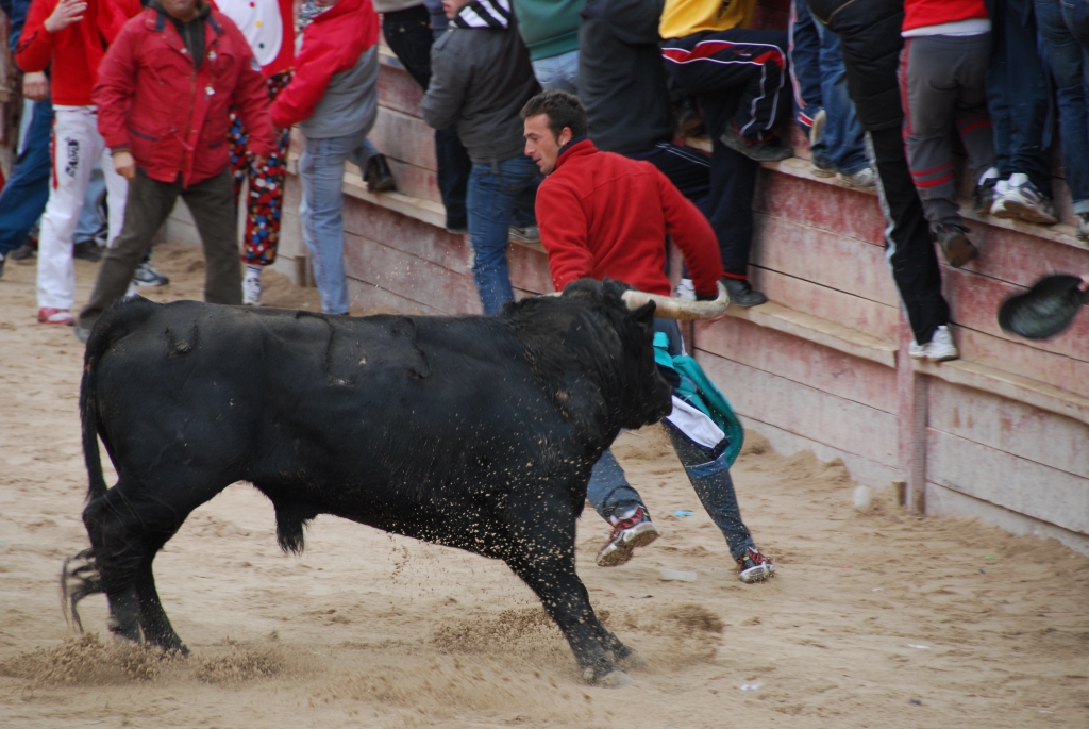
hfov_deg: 6.9
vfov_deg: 4.6
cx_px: 544
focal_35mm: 300
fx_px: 9084
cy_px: 364
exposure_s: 1/180
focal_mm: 200
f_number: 5.6
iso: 250
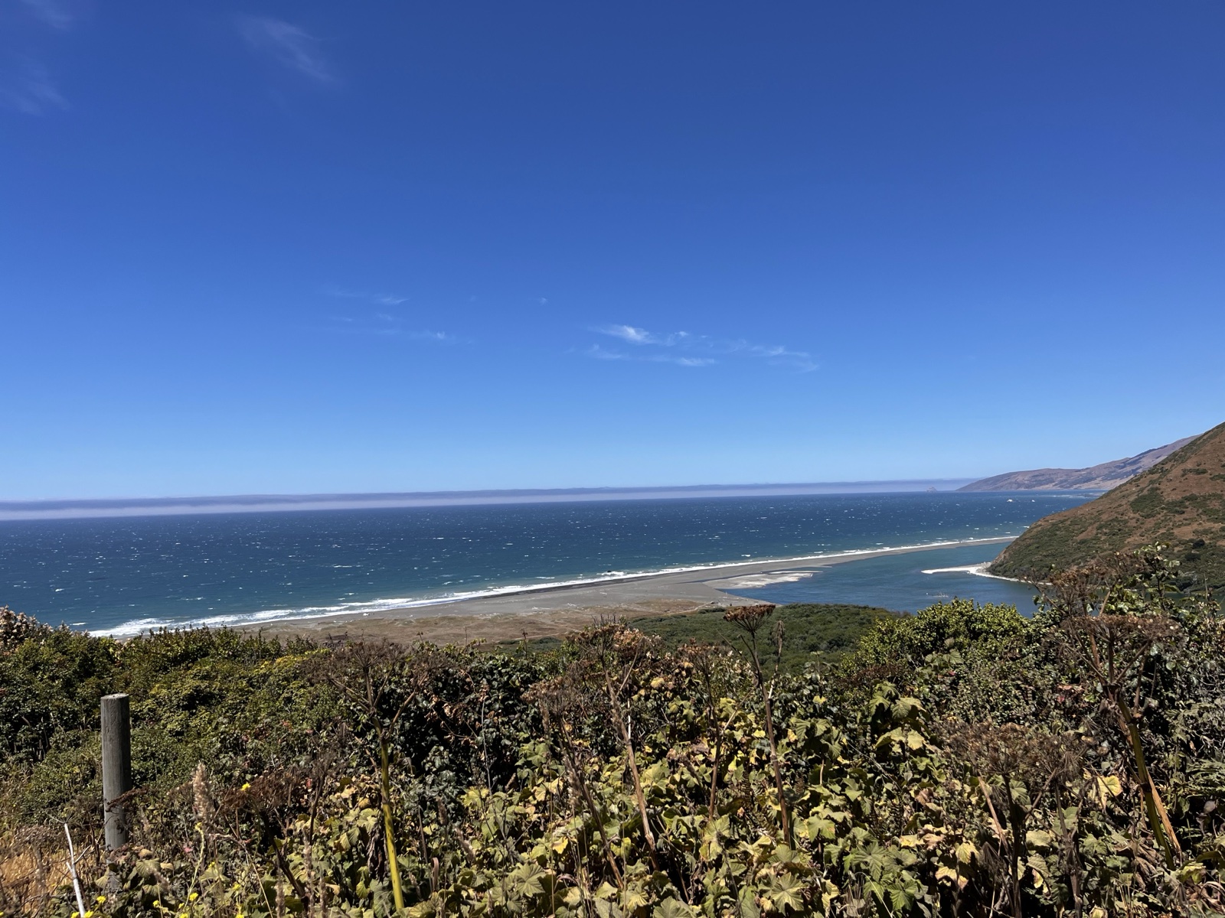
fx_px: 920
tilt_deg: +2.4
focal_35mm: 26
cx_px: 612
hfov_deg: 67.3
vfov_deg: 53.1
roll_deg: +1.5
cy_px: 459
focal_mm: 5.1
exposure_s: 1/4149
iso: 50
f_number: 1.6
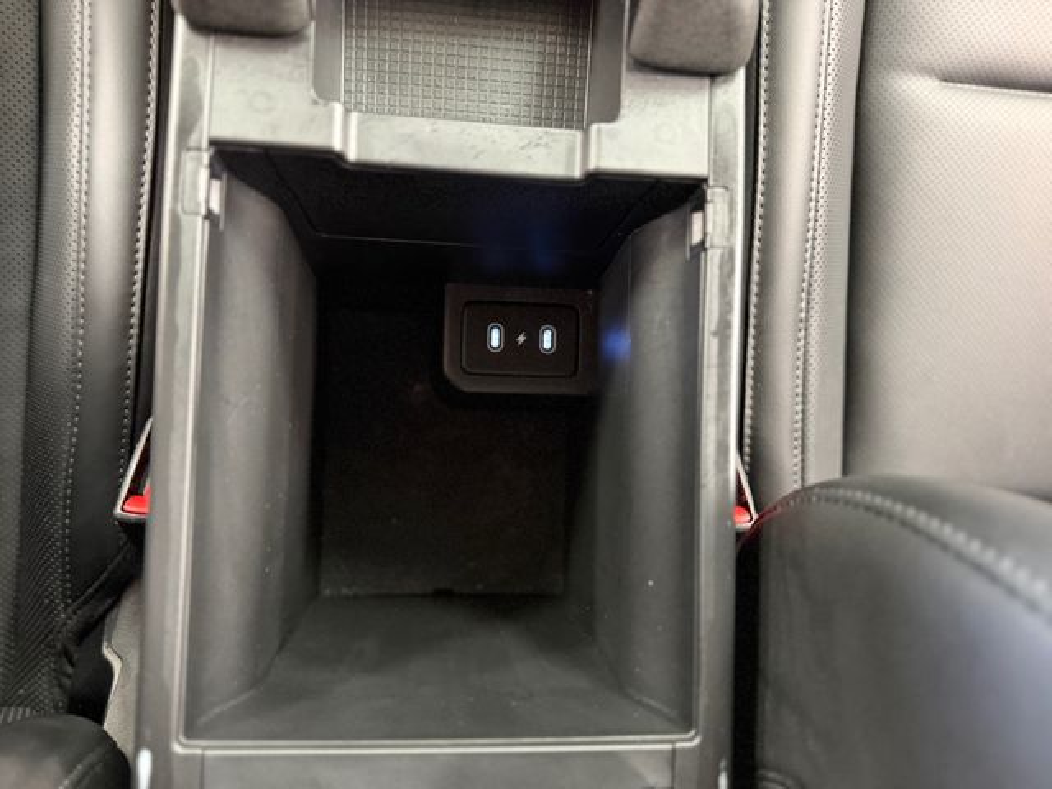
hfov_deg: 71.6
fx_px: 729
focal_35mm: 24
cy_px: 394
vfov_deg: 56.8
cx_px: 526
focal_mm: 6.76
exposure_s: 1/15
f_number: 1.78
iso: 1600
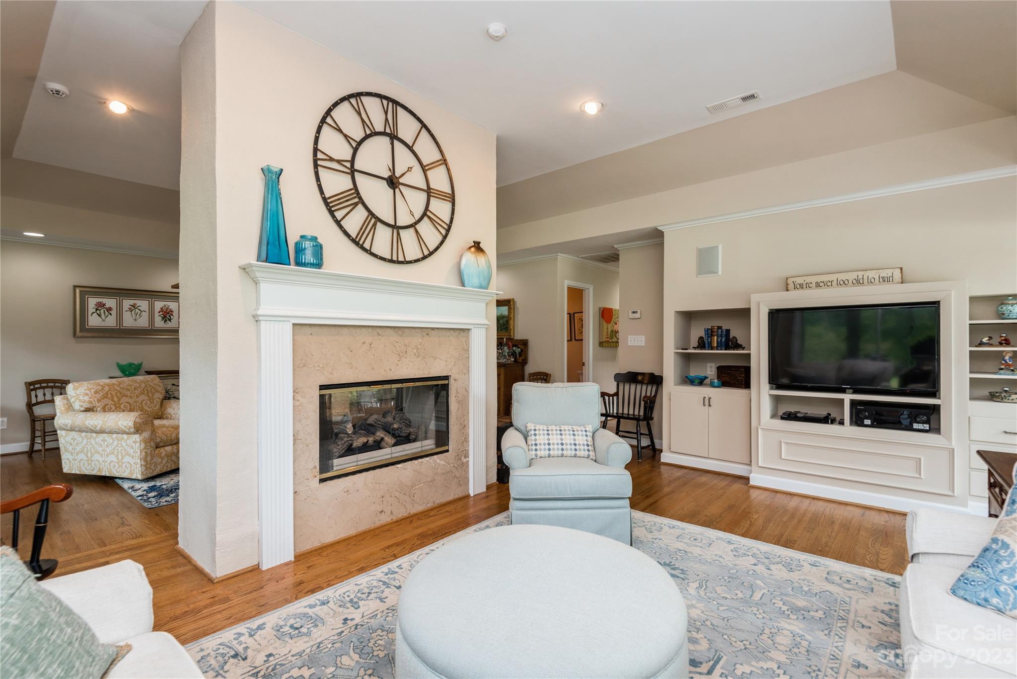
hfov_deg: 96.7
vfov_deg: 73.8
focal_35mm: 16
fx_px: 452
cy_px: 340
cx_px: 508
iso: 200
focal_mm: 16
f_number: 8
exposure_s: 1/8
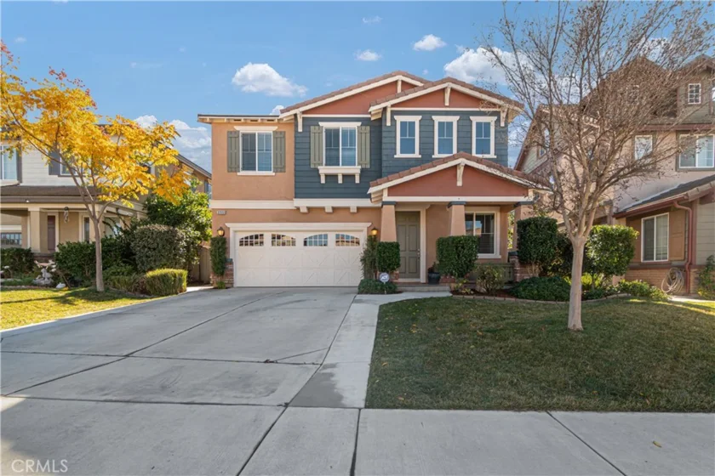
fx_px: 328
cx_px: 358
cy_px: 238
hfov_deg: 95.0
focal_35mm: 16
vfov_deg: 72.1
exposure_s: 1/125
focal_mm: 11
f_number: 8
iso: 250
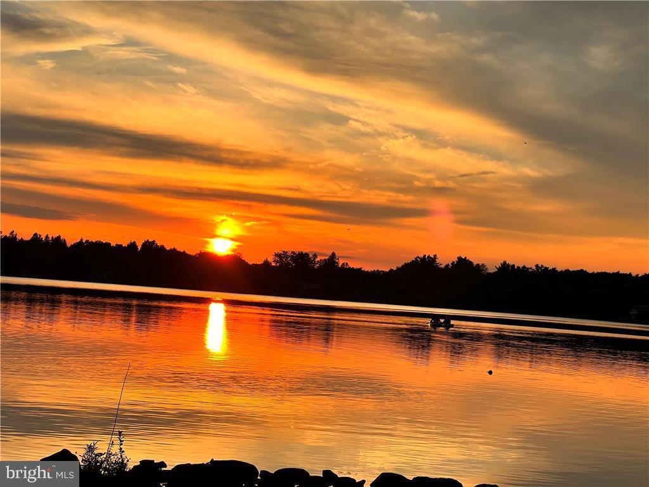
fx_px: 1444
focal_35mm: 77
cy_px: 244
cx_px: 324
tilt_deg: +3.6
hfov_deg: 25.3
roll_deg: -3.8
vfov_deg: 19.1
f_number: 2.8
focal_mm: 9
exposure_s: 1/499
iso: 32
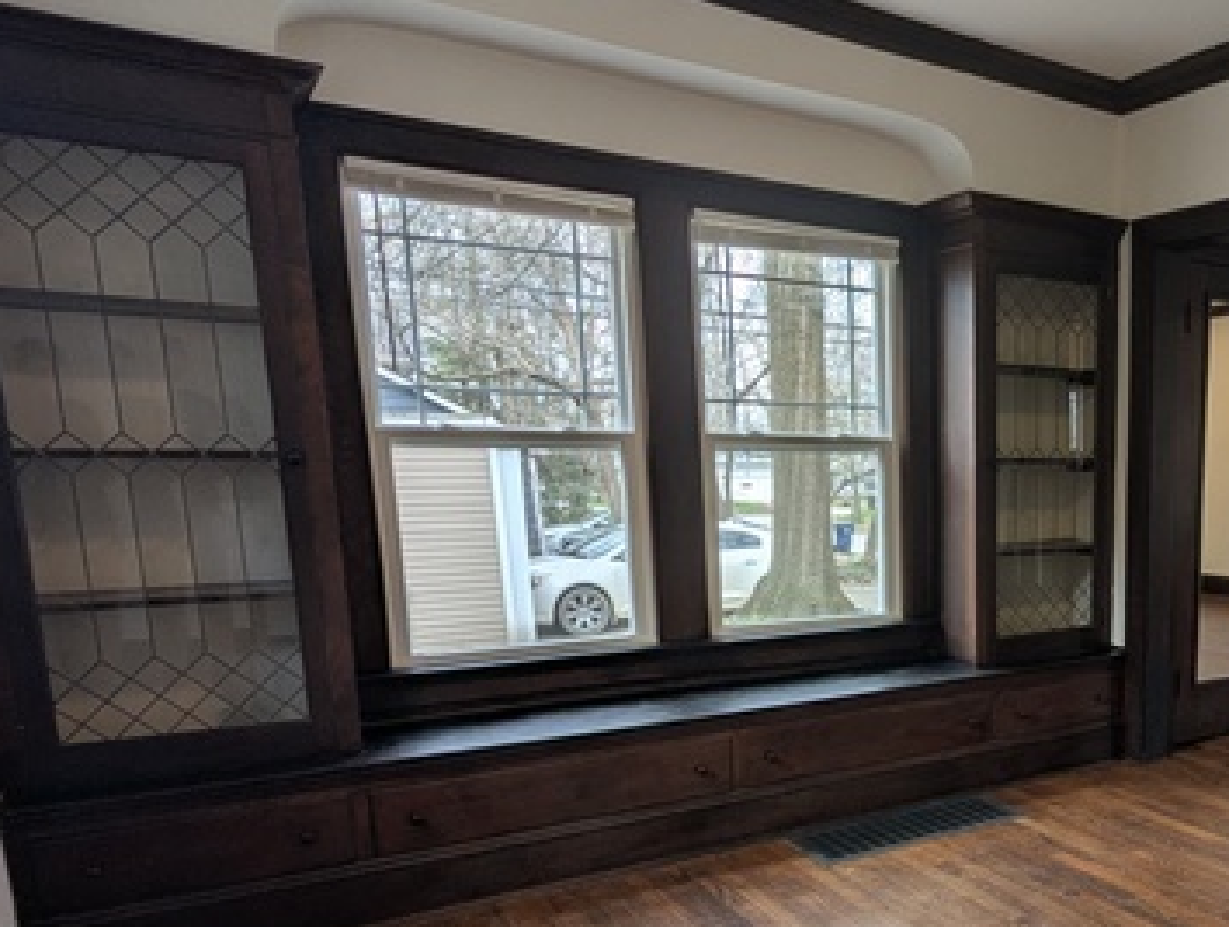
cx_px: 1038
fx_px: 1067
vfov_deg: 45.7
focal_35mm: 30
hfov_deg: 54.3
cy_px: 667
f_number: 2.2
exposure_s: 1/120
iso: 44
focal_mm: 2.35
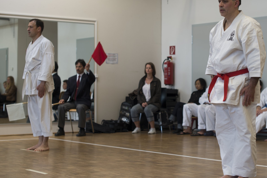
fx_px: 586
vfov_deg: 17.3
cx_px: 166
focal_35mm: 79
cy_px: 79
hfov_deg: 25.6
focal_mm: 50
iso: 100
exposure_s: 1/50
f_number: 2.8
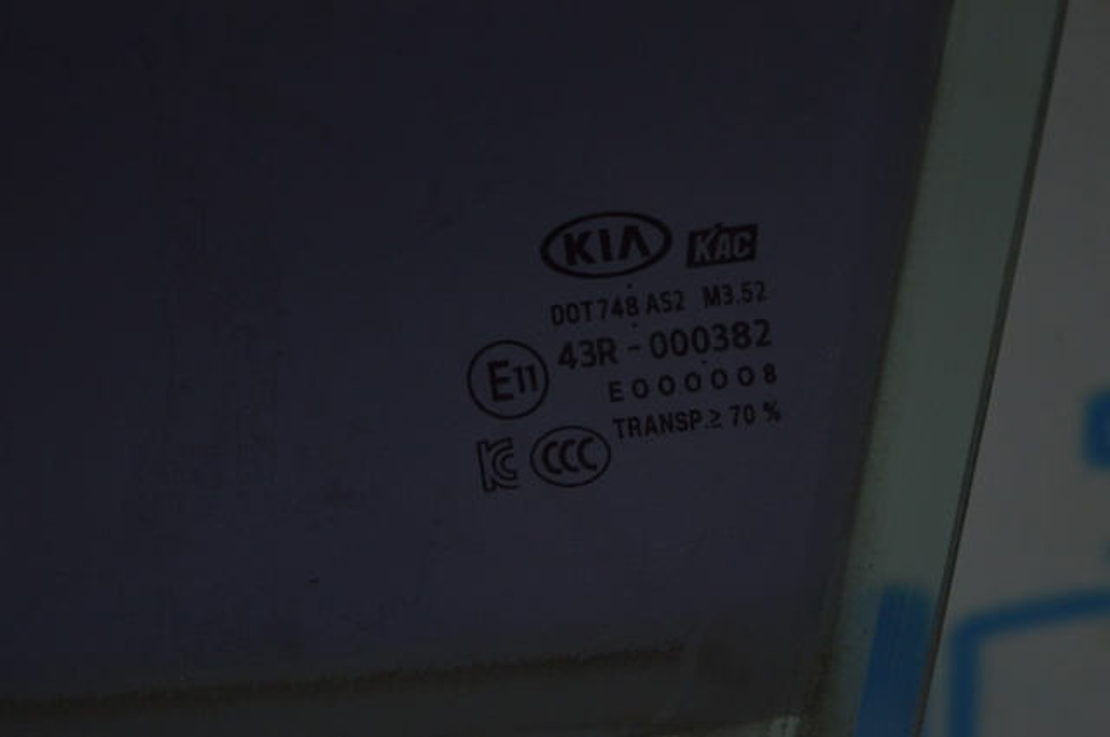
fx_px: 2540
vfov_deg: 16.5
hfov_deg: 24.6
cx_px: 555
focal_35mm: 82
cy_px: 368
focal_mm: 55
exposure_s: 1/160
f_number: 5.6
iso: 400
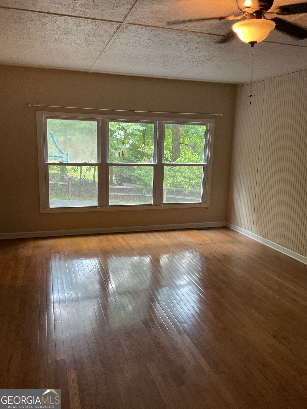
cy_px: 204
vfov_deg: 61.7
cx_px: 154
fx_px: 343
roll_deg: -0.9
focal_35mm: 29
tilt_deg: -8.9
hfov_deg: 48.2
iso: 125
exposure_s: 1/50
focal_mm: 3
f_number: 1.8
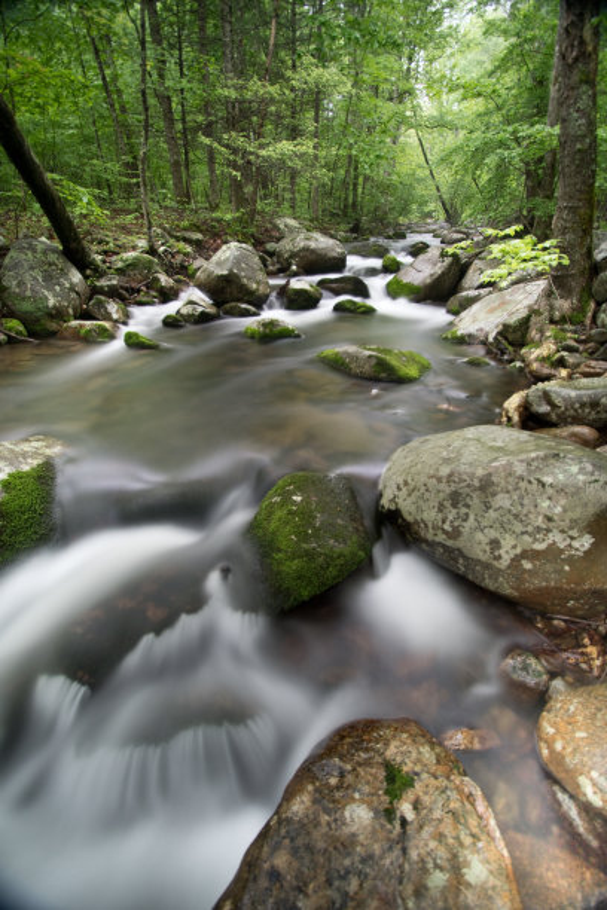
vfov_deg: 100.4
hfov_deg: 77.3
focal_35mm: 15
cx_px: 304
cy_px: 455
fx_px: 379
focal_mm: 10
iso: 100
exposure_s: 30
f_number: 4.5
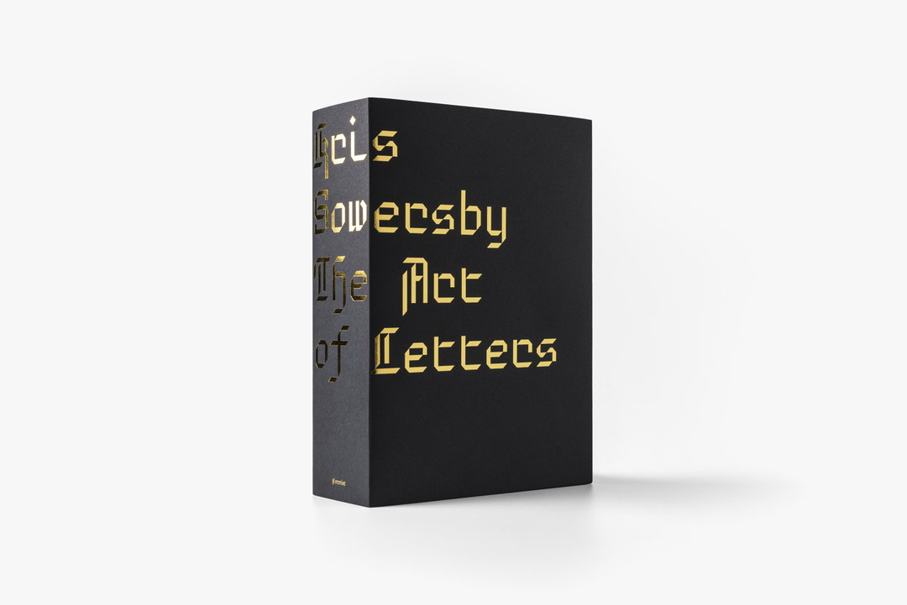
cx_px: 454
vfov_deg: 27.0
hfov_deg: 39.6
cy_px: 302
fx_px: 1260
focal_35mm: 50
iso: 100
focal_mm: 50
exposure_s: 1/200
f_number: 11
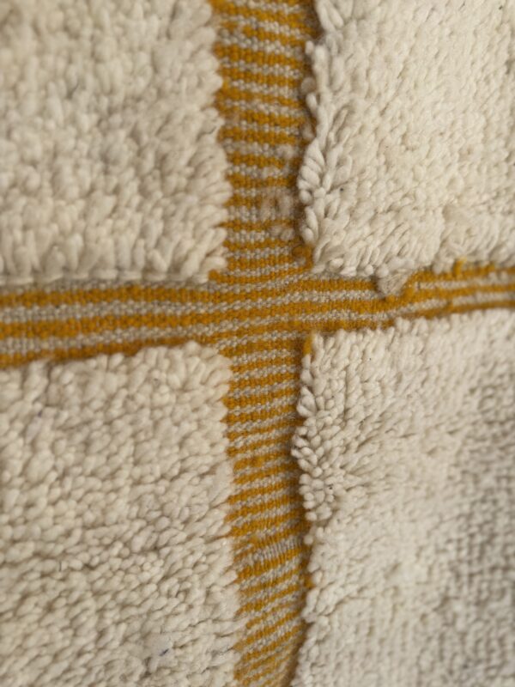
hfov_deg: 56.8
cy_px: 344
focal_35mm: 24
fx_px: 476
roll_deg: +0.2
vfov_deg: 71.6
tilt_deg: -12.7
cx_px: 258
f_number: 1.78
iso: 80
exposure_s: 1/517
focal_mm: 6.76
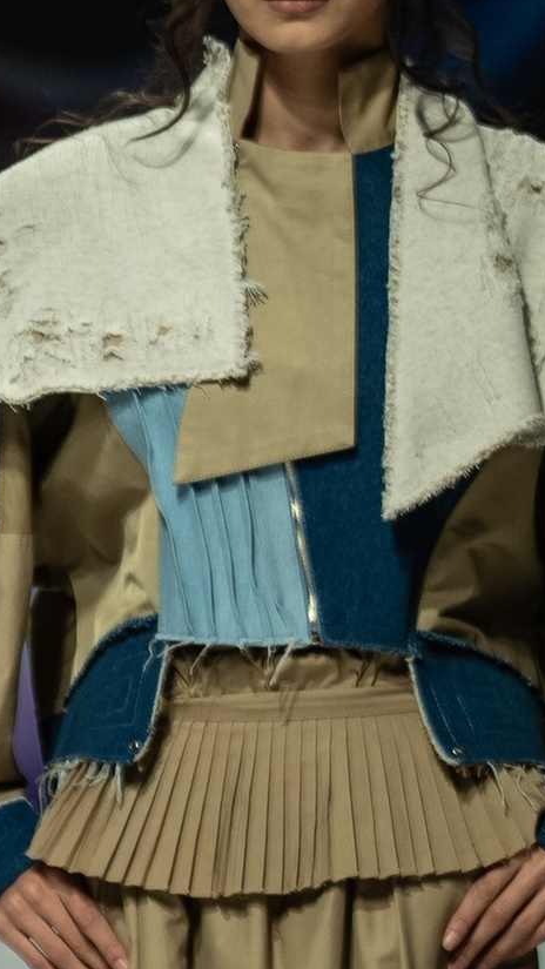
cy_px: 350
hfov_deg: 2.0
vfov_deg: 3.6
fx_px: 15365
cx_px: -916
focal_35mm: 598
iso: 200
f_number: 2.8
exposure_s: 1/320
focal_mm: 122.7
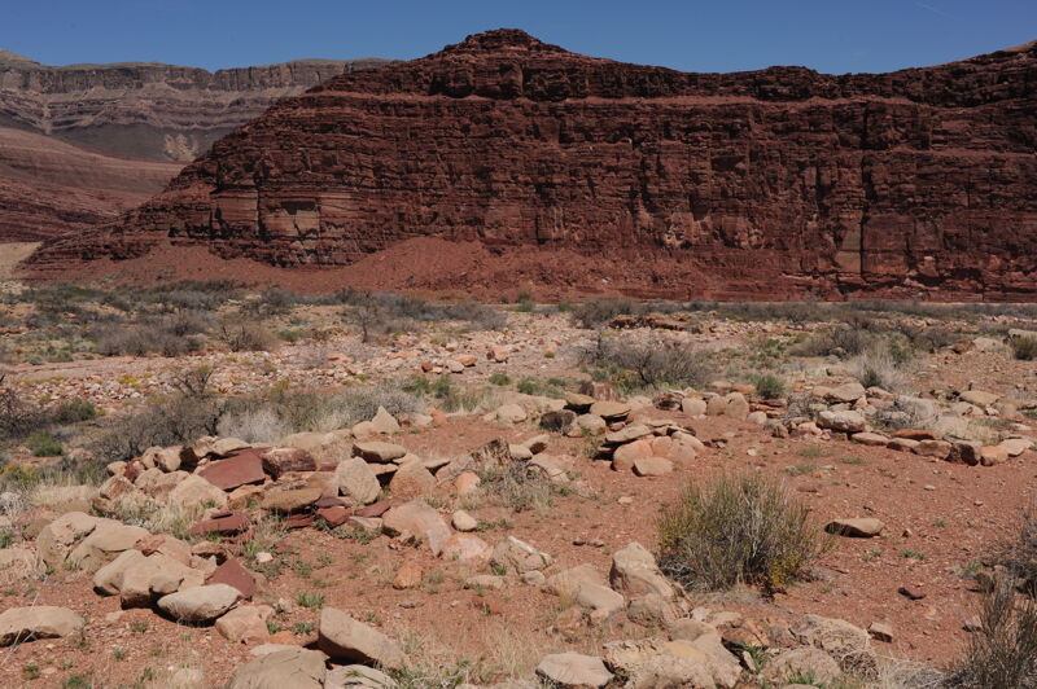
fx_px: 1007
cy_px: 344
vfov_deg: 37.8
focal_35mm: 35
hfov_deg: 54.5
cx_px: 518
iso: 200
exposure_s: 1/320
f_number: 14
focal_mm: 35
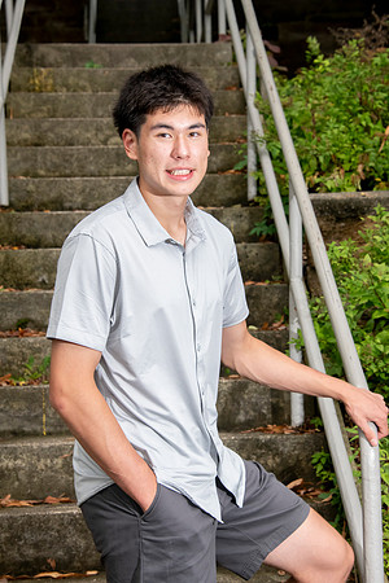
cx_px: 194
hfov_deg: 16.7
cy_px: 292
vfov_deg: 24.8
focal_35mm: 82
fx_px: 1329
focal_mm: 82
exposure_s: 1/160
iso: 2000
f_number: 10
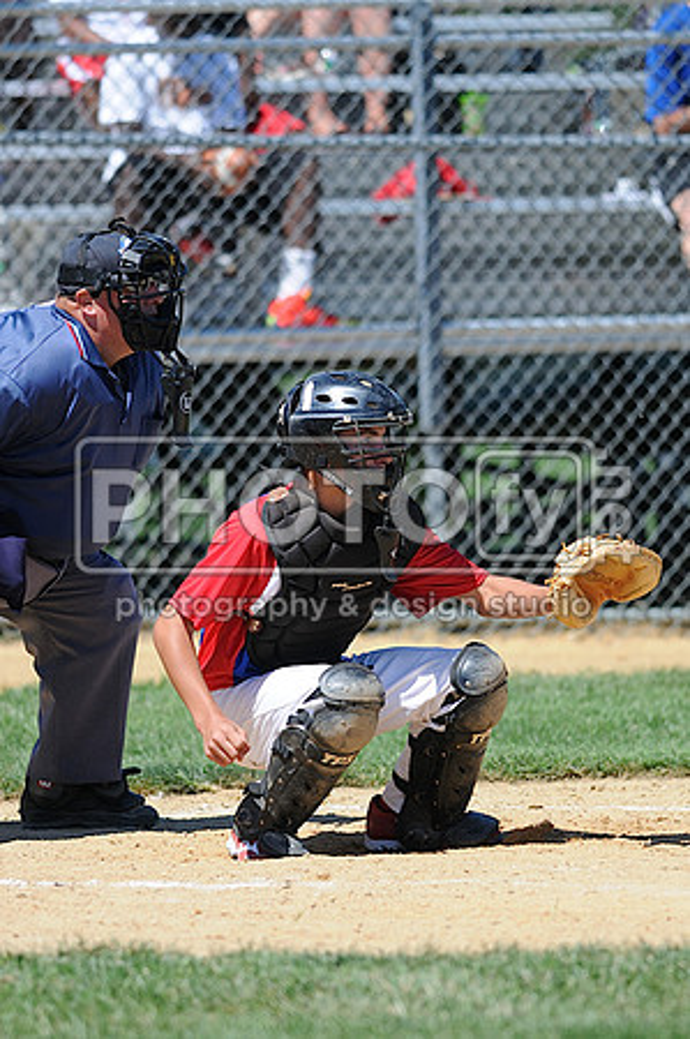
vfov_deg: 4.6
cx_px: 345
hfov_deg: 3.0
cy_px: 520
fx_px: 12966
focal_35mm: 450
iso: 200
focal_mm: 300
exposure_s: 1/1250
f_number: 4
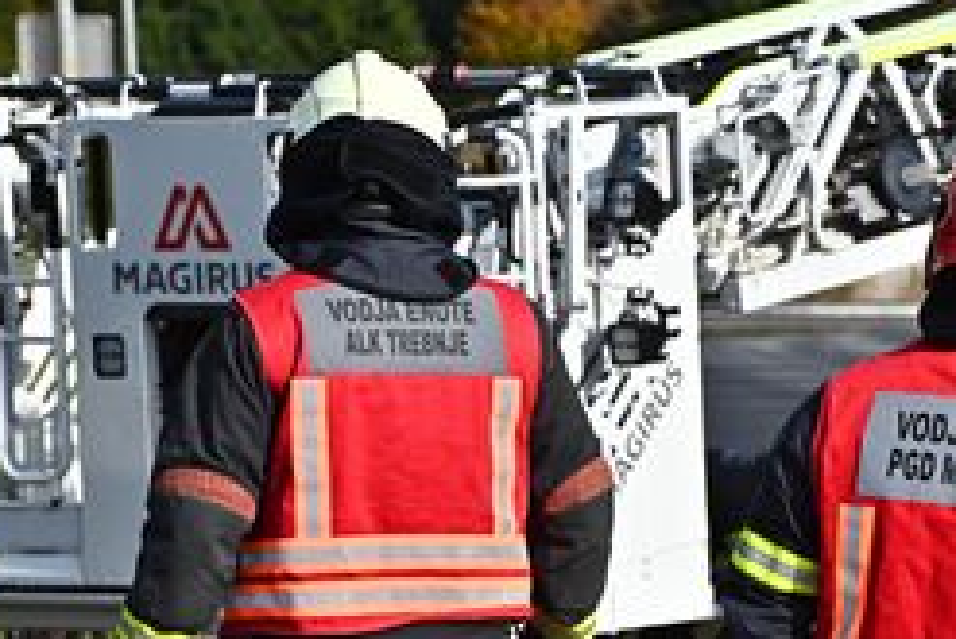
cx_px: 817
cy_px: 562
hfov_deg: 5.7
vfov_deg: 3.8
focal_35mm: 364
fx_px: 9671
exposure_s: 1/1600
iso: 1600
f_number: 13
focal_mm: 200
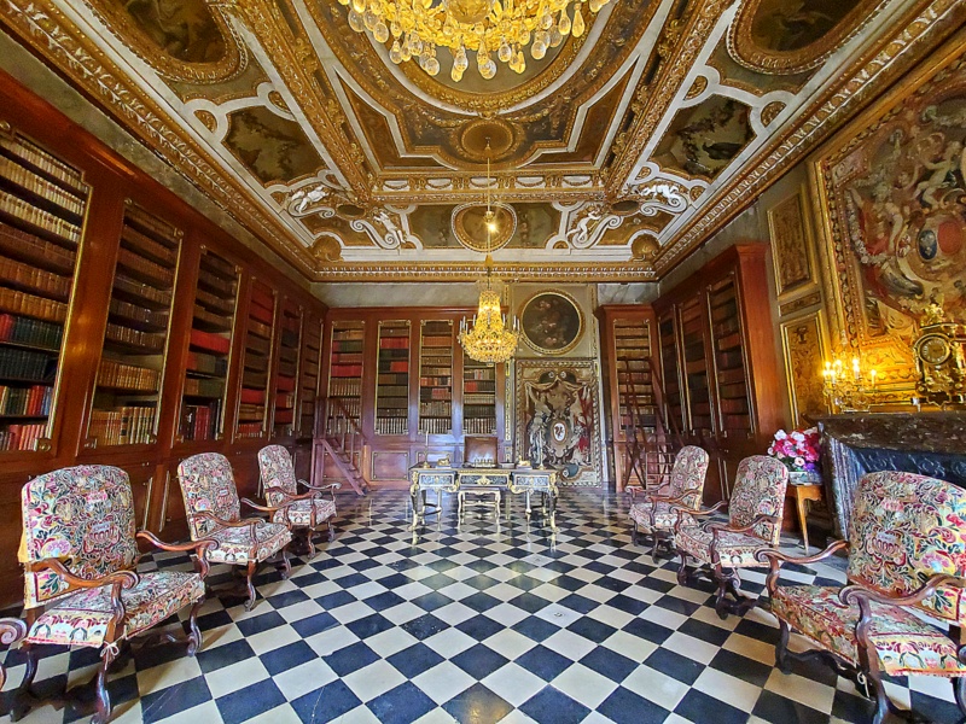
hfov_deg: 106.2
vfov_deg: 89.9
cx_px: 483
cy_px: 362
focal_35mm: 13
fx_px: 363
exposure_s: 1/33
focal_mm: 1.8
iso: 800
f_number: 2.2
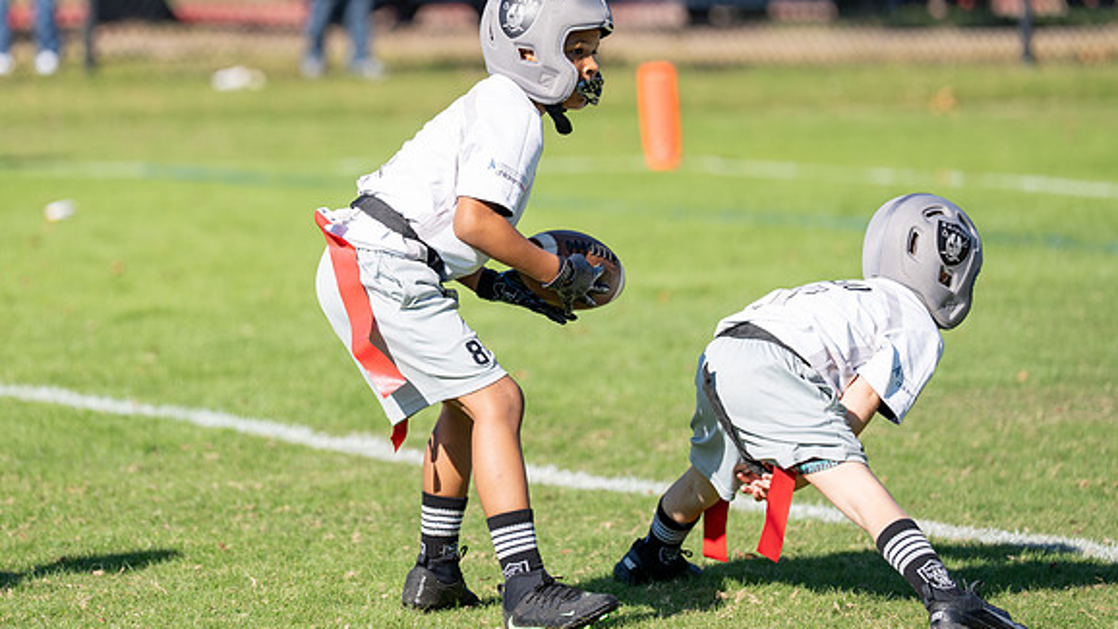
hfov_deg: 9.8
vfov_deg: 5.5
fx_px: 6492
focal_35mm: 219
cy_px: 214
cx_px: 401
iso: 250
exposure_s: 1/5000
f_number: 2.8
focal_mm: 160
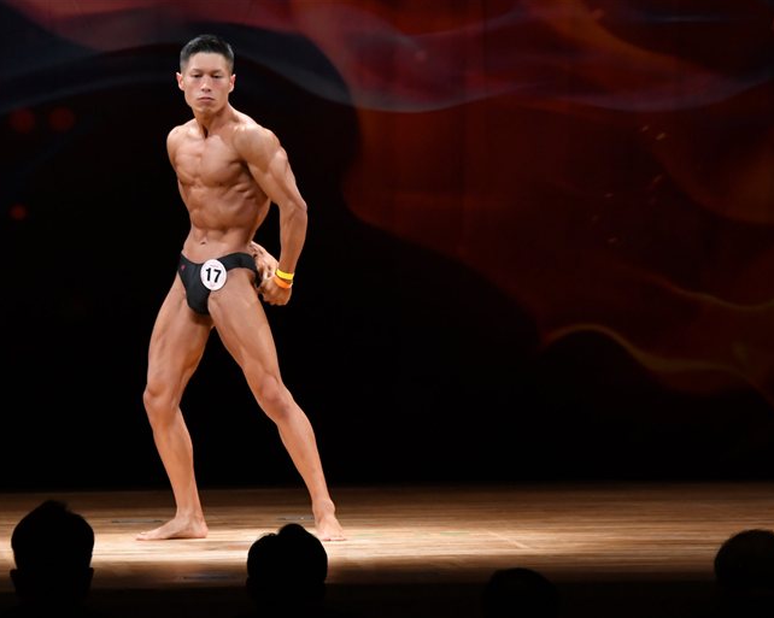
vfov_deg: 5.7
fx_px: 6228
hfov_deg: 7.1
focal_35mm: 272
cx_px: 329
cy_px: 310
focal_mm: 160
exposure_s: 1/400
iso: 3200
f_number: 5.6
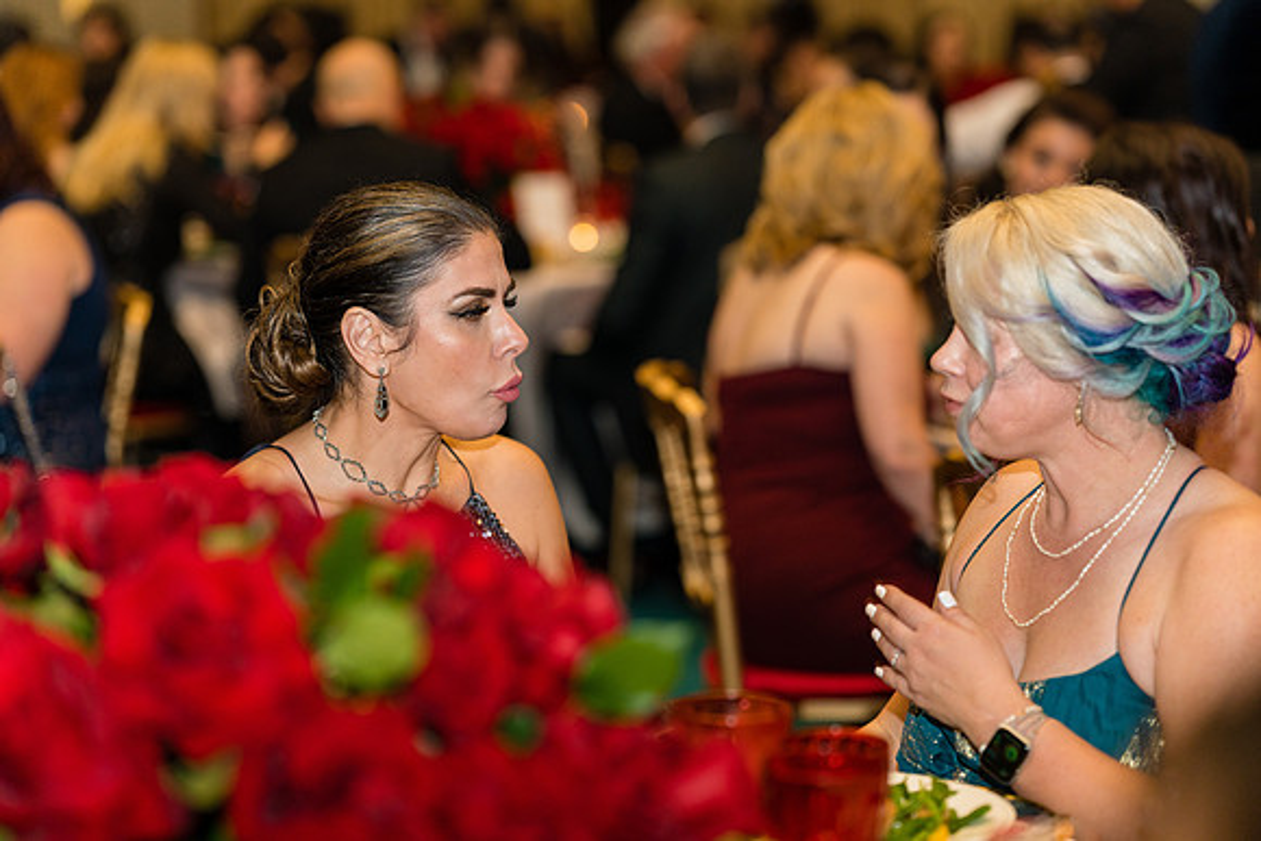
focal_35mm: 85
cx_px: 630
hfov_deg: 23.9
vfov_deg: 16.1
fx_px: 2978
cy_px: 420
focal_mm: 85
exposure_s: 1/200
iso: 1000
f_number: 2
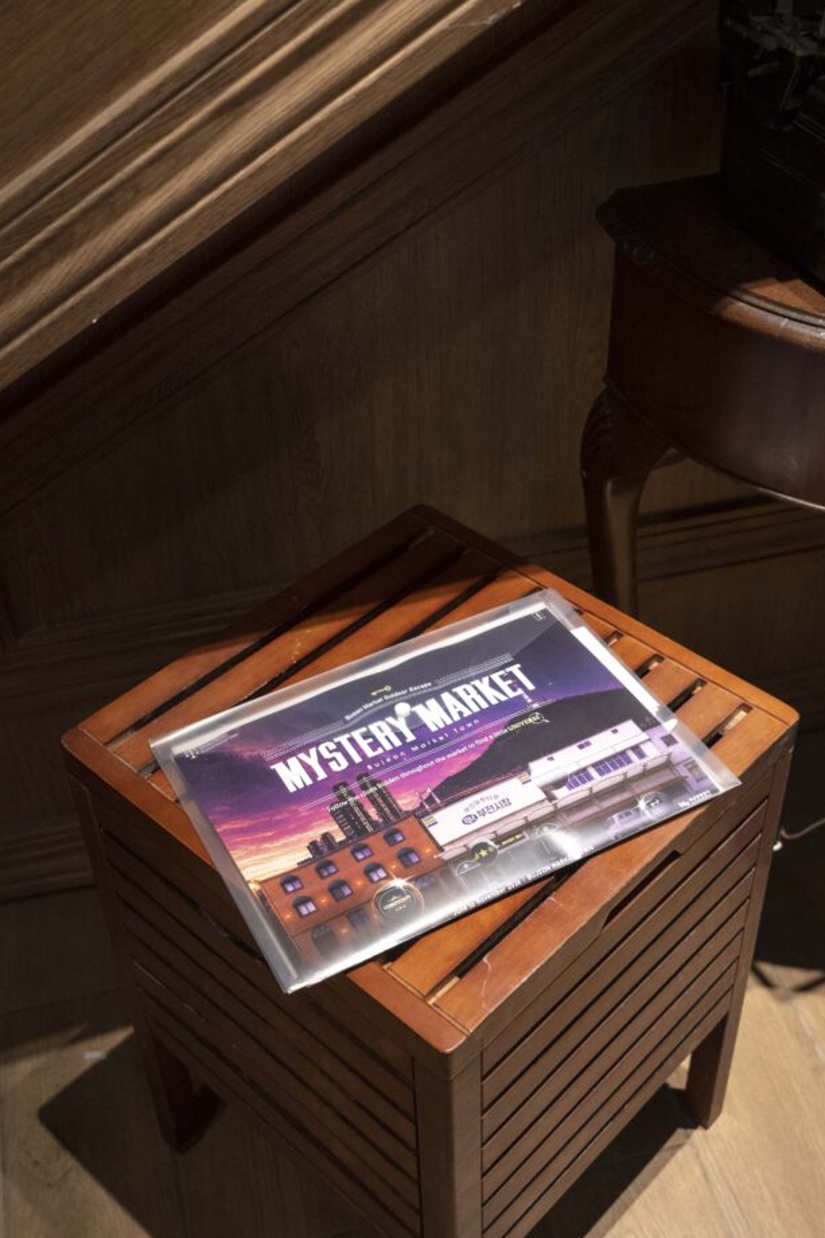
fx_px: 1340
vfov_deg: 49.5
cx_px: 454
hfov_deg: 34.2
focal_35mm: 39
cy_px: 609
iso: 5000
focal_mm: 35
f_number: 4.5
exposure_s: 1/160
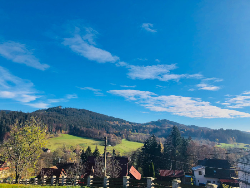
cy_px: 94
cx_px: 125
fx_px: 202
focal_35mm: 28
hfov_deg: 63.4
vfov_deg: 49.7
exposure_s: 1/2183
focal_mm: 4
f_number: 1.8
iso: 20
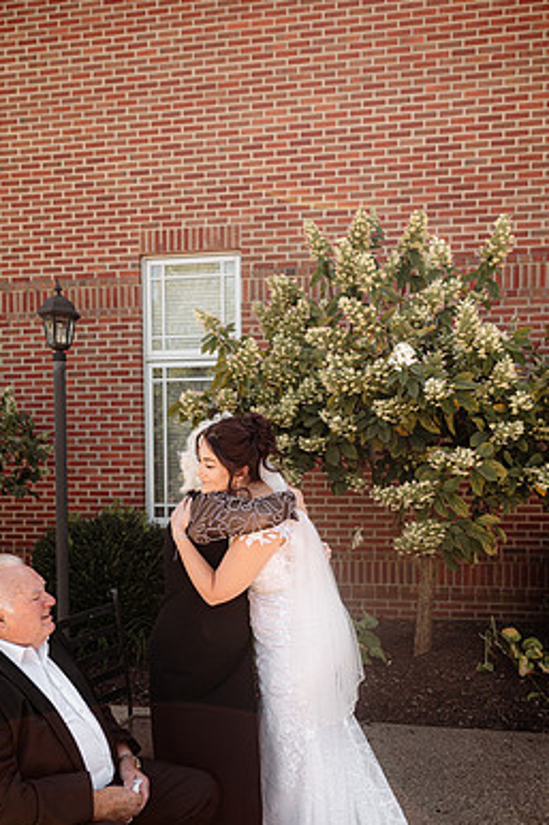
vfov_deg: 65.1
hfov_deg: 46.3
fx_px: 641
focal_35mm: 28
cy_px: 479
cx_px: 256
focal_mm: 24
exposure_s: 1/400
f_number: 2.8
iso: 160
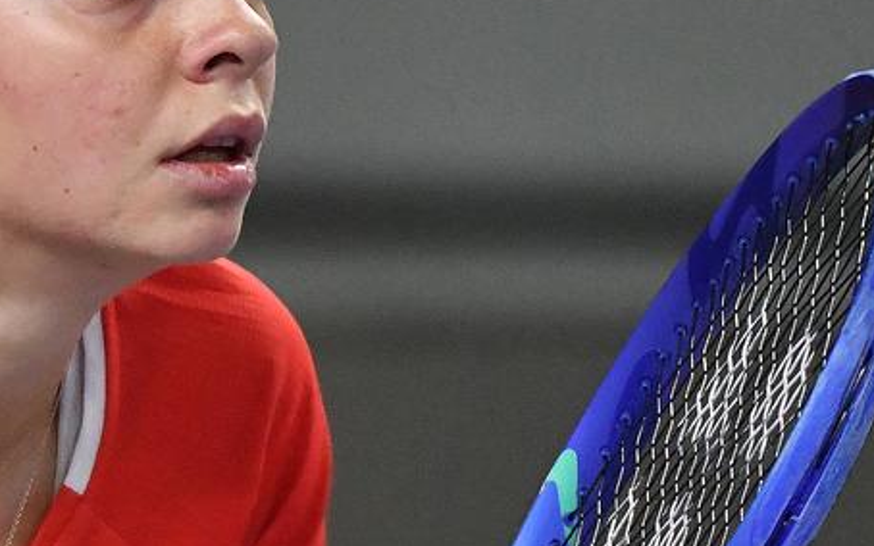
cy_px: 597
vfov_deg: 0.9
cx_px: -64
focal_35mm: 1438
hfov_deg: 1.5
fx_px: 34261
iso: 4000
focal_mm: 400
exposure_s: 1/1600
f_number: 4
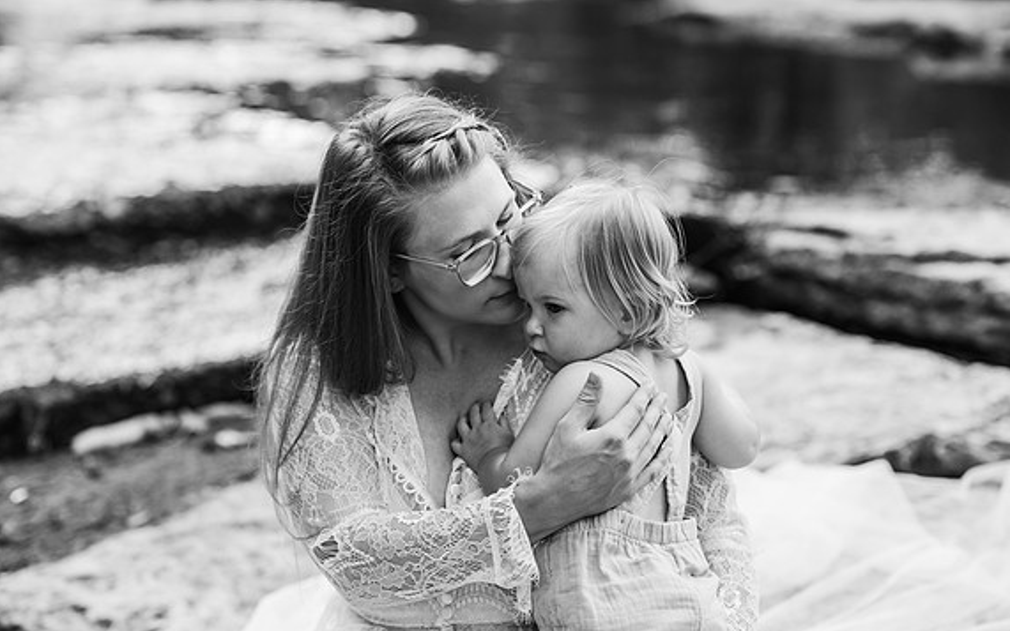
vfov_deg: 14.9
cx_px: 504
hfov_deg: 23.6
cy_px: 338
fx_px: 2423
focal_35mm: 88
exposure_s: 1/800
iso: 500
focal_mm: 85
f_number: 2.8
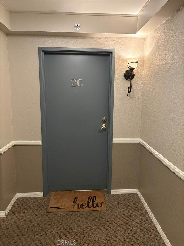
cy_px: 123
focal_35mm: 26
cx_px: 92
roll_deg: +0.5
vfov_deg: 67.3
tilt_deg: -7.8
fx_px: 184
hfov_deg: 53.1
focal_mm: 5.96
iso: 500
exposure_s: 1/40
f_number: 1.6
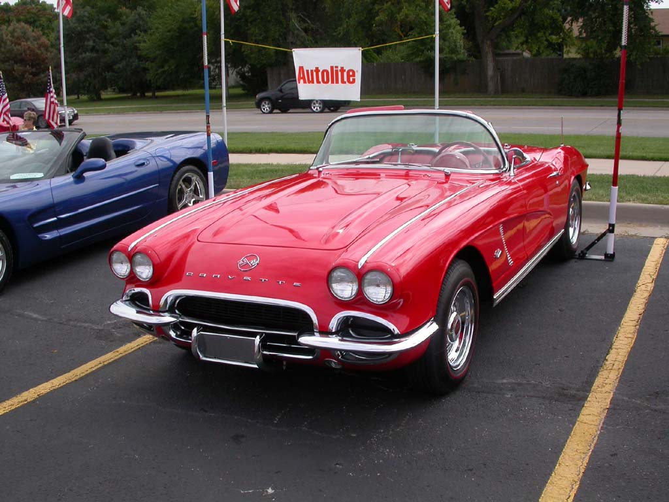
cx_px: 334
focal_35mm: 38
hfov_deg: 49.0
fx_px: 734
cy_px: 251
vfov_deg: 37.7
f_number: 6.7
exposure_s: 1/298
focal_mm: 7.85
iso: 100
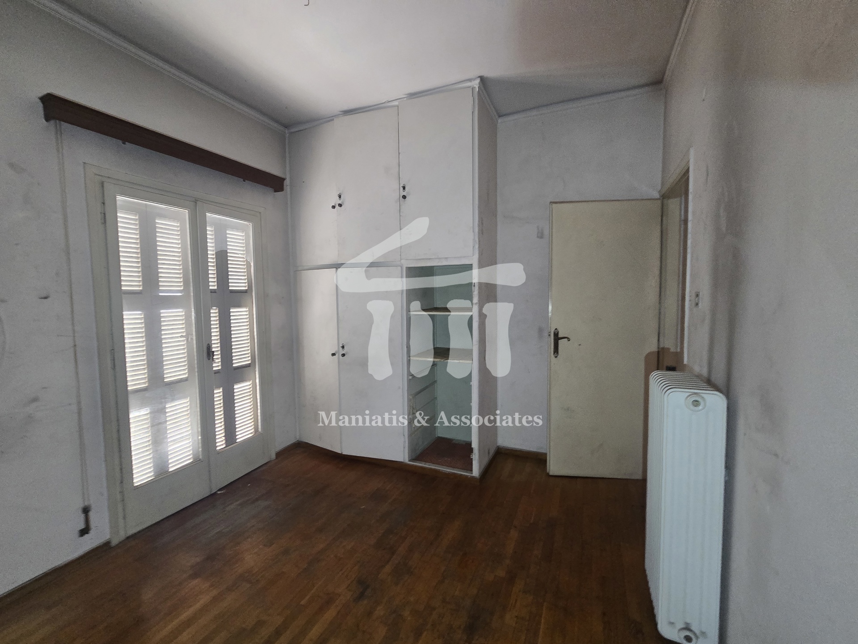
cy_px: 322
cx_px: 429
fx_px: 322
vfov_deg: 89.9
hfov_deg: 106.2
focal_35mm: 13
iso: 320
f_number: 2.2
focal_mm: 2.2
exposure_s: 1/50
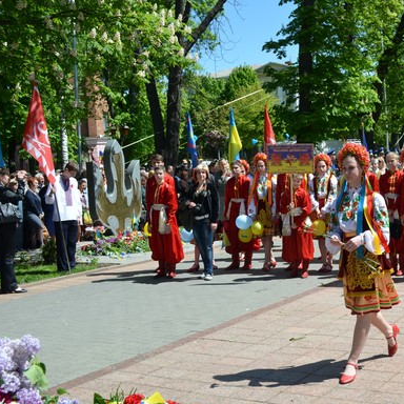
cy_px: 185
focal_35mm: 51
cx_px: 362
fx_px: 673
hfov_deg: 31.8
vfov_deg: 33.4
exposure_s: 1/250
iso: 125
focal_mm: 22
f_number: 8
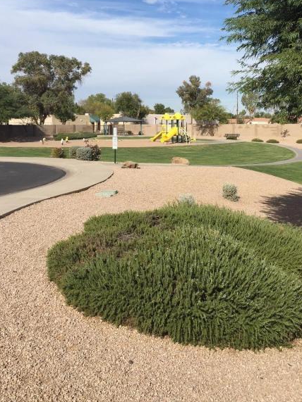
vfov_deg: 47.4
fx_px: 454
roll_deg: +0.0
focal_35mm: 39
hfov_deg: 36.6
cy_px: 148
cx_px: 186
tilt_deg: -1.9
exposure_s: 1/2825
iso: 32
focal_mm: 4.15
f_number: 2.2
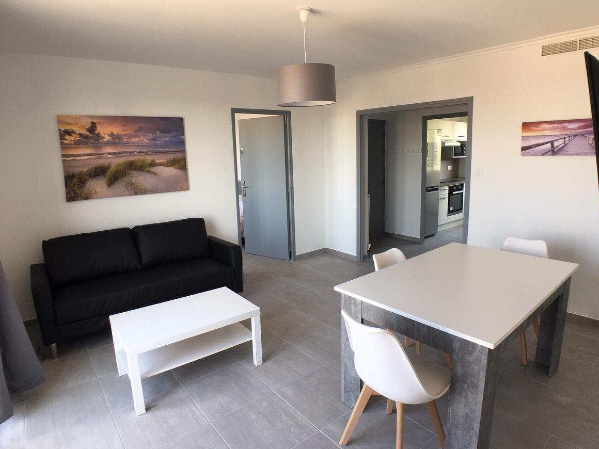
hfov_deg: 60.0
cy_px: 221
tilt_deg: -9.8
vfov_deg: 46.8
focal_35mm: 30
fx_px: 519
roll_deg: +0.7
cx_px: 308
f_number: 2.2
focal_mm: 4.15
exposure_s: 1/38
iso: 25
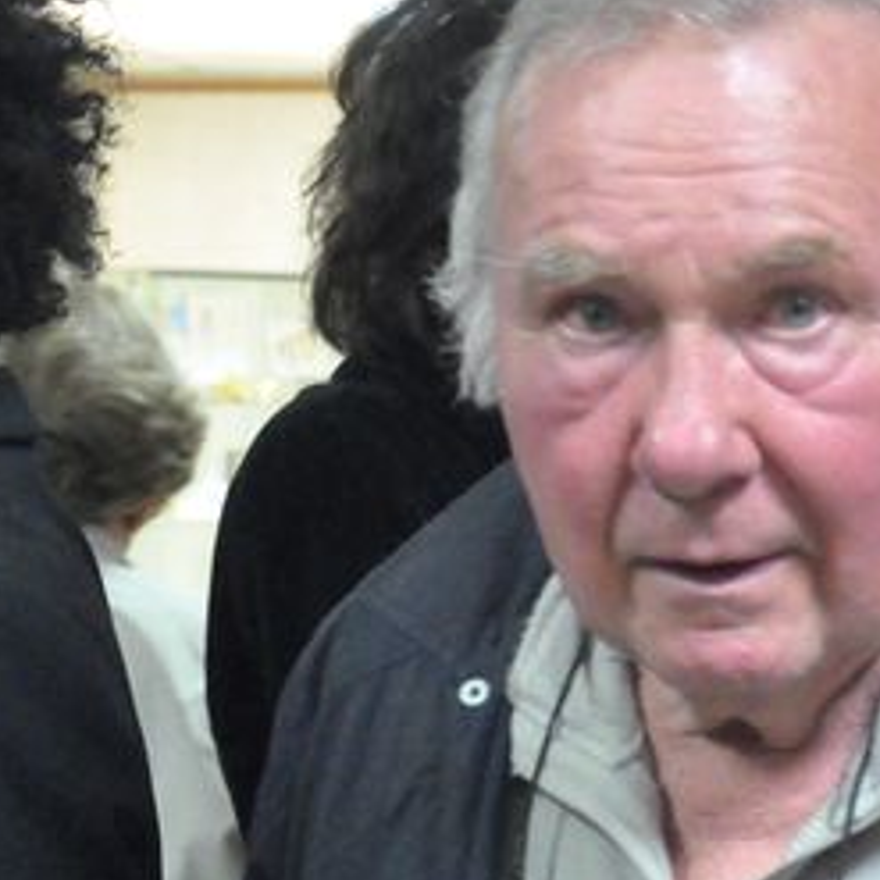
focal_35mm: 132
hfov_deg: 13.2
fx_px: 3797
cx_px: 485
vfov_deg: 13.2
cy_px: 647
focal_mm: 32
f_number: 4.2
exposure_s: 1/80
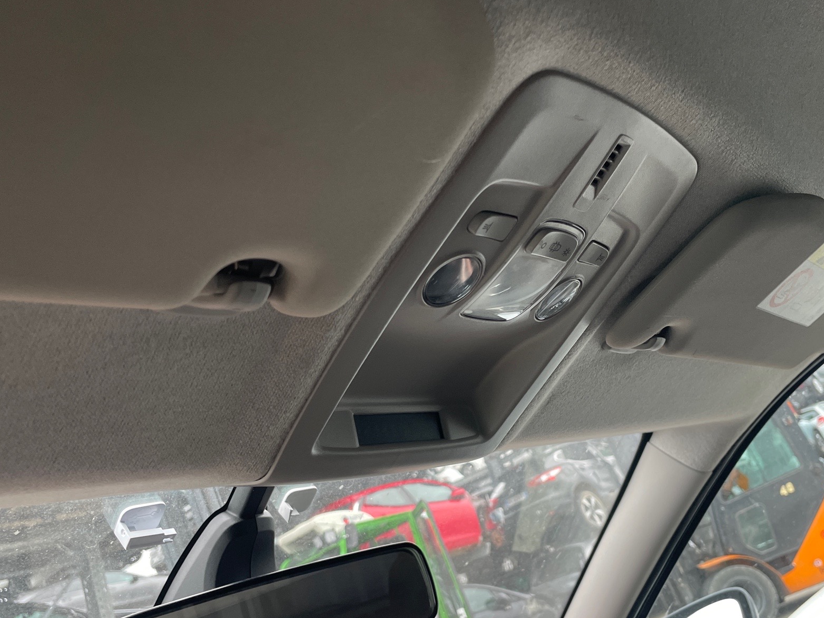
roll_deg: +22.6
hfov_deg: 56.7
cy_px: 368
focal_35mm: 32
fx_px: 762
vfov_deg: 44.0
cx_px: 456
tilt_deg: +17.1
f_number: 1.6
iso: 125
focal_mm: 4.2
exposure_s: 1/77
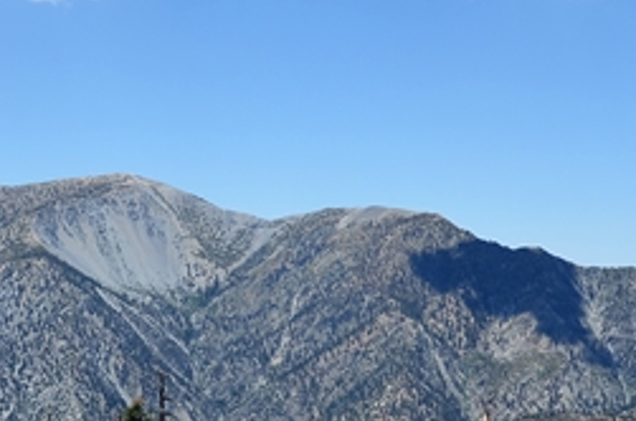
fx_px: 1516
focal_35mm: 86
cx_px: 180
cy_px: 342
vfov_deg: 15.7
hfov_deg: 23.5
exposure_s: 1/320
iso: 100
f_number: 7.1
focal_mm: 18
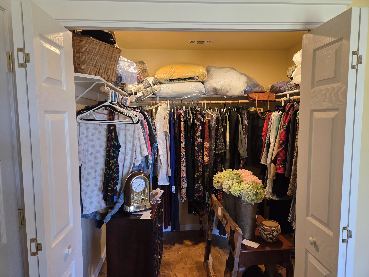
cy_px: 138
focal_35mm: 23
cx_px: 184
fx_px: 245
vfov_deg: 58.9
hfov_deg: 73.9
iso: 400
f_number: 1.8
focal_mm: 5.4
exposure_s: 1/120
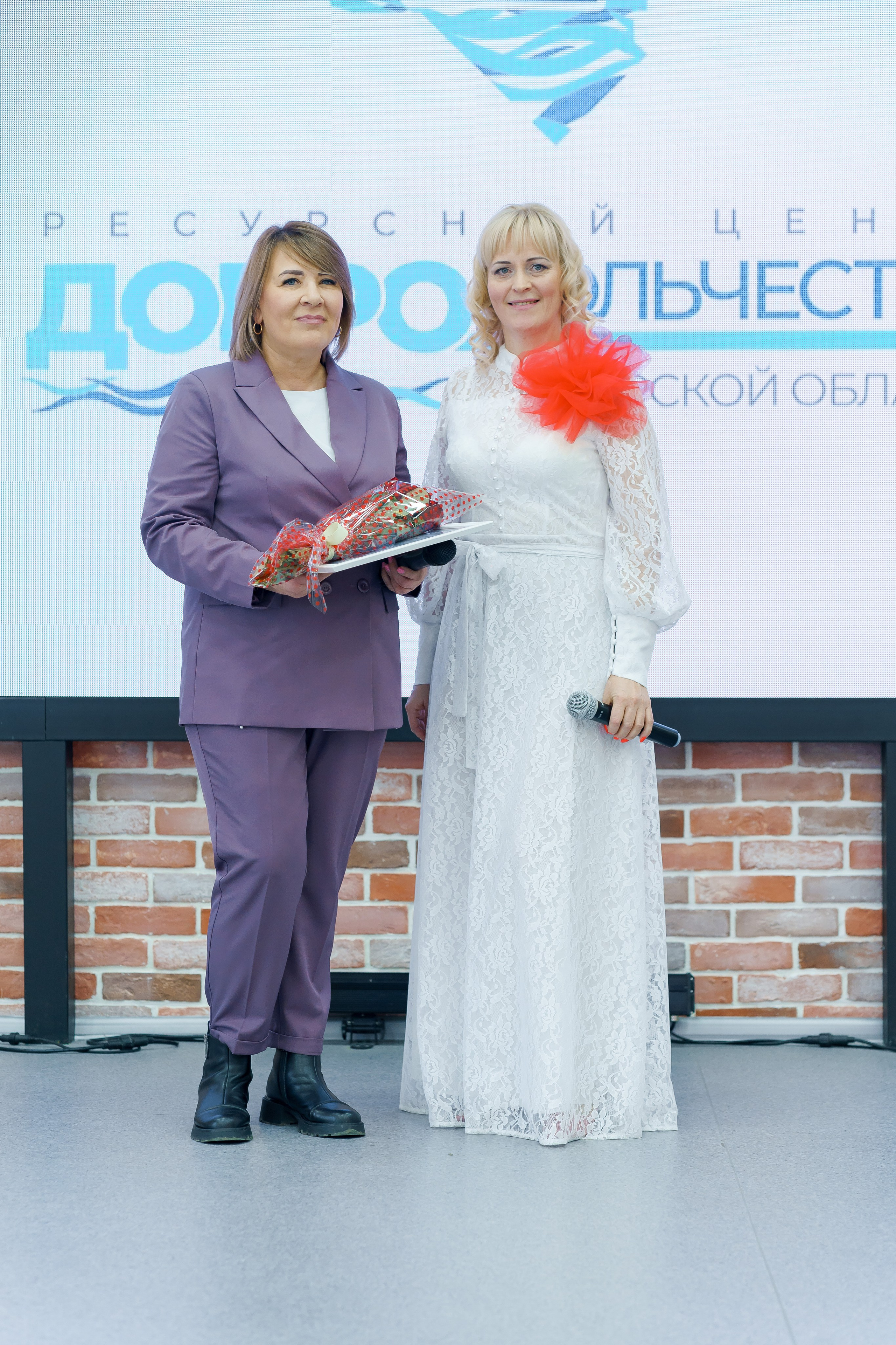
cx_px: 448
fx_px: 3173
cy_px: 672
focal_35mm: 85
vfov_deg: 23.9
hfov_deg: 16.1
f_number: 4
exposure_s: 1/125
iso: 1000
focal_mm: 85
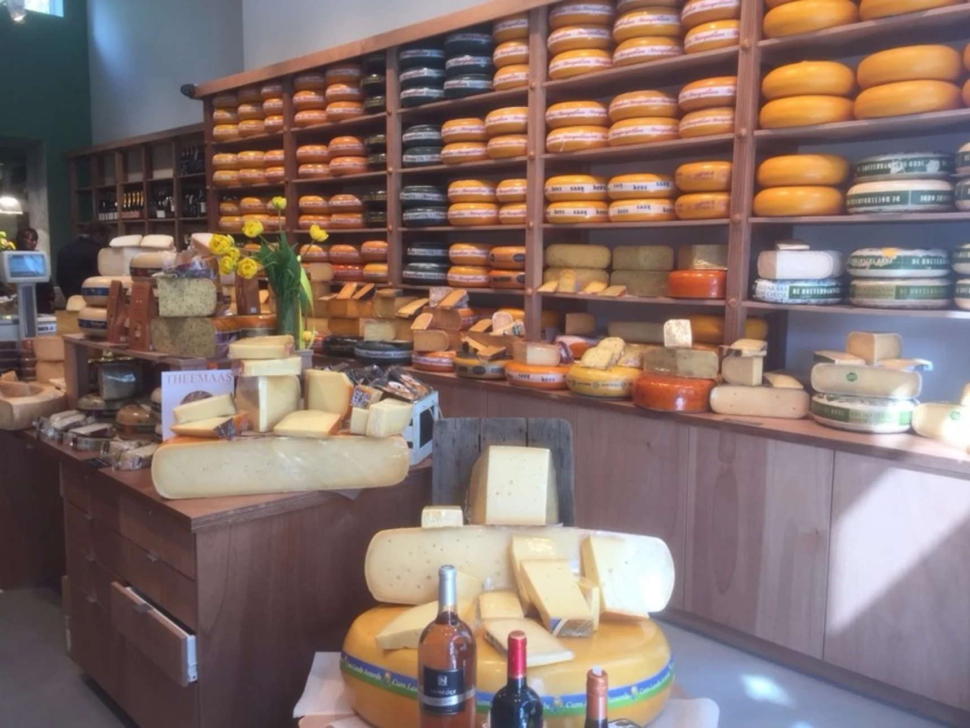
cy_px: 364
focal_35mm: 29
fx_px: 813
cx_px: 485
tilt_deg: -5.8
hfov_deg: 61.6
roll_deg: -0.2
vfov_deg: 48.2
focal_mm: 4.15
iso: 40
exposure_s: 1/100
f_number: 2.2
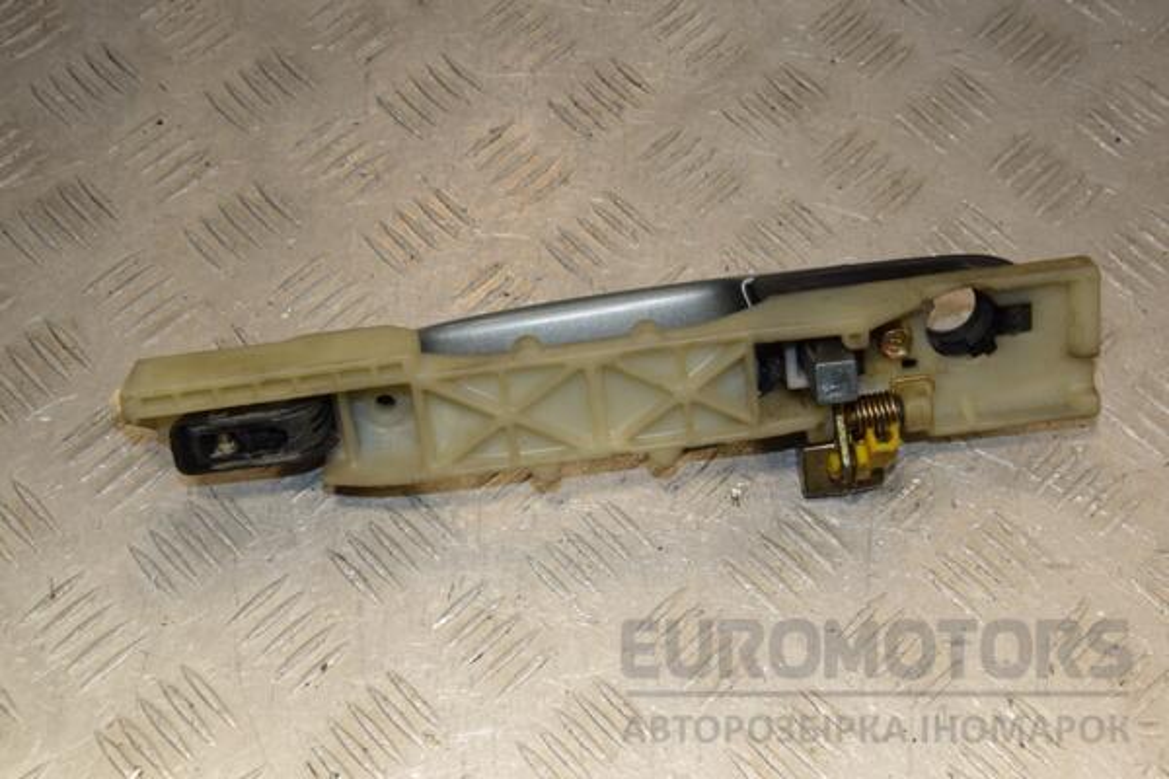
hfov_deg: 35.1
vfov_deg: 23.8
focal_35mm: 57
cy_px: 390
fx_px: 1851
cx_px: 584
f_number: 10
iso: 800
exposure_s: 1/200
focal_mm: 38
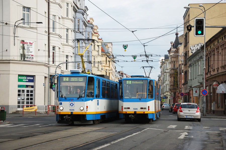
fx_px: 489
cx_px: 113
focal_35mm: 78
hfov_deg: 26.0
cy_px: 75
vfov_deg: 17.5
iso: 400
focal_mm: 52
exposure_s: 1/640
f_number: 5
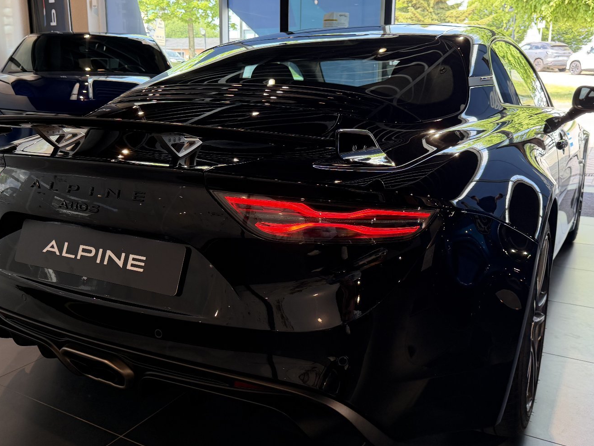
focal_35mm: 33
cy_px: 214
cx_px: 273
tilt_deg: -12.5
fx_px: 566
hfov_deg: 55.3
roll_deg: +0.4
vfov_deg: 42.9
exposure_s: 1/100
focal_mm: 6.76
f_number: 1.78
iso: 125
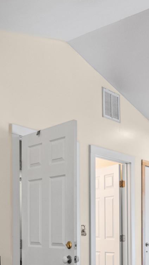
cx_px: 108
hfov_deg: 22.9
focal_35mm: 52
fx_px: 365
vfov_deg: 37.3
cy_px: 239
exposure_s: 1
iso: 250
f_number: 9
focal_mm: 10
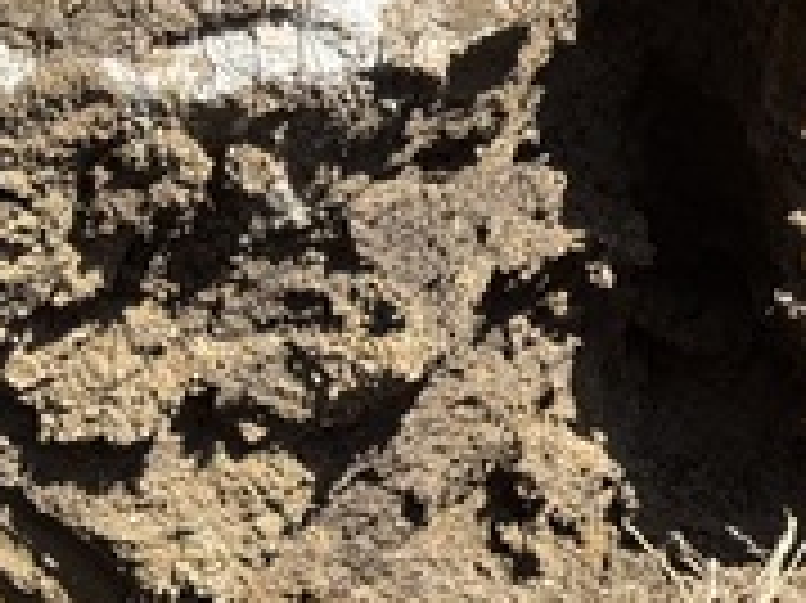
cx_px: 1256
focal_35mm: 161
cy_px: -81
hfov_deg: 11.7
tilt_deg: -39.6
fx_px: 3746
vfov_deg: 9.1
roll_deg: -6.1
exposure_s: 1/1287
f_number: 1.78
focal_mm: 6.76
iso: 64
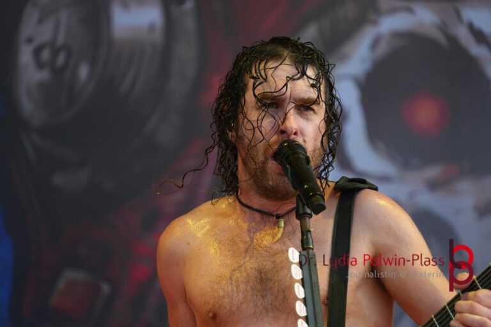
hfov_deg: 7.0
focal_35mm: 294
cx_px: 246
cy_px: 164
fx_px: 4010
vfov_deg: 4.7
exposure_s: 1/320
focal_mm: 196
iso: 400
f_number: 6.3
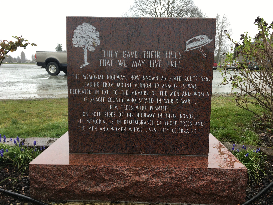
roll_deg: -1.8
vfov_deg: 48.2
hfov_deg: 61.7
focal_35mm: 29
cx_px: 136
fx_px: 229
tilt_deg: -9.6
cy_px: 102
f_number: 2.2
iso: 25
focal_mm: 4.15
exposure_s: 1/120
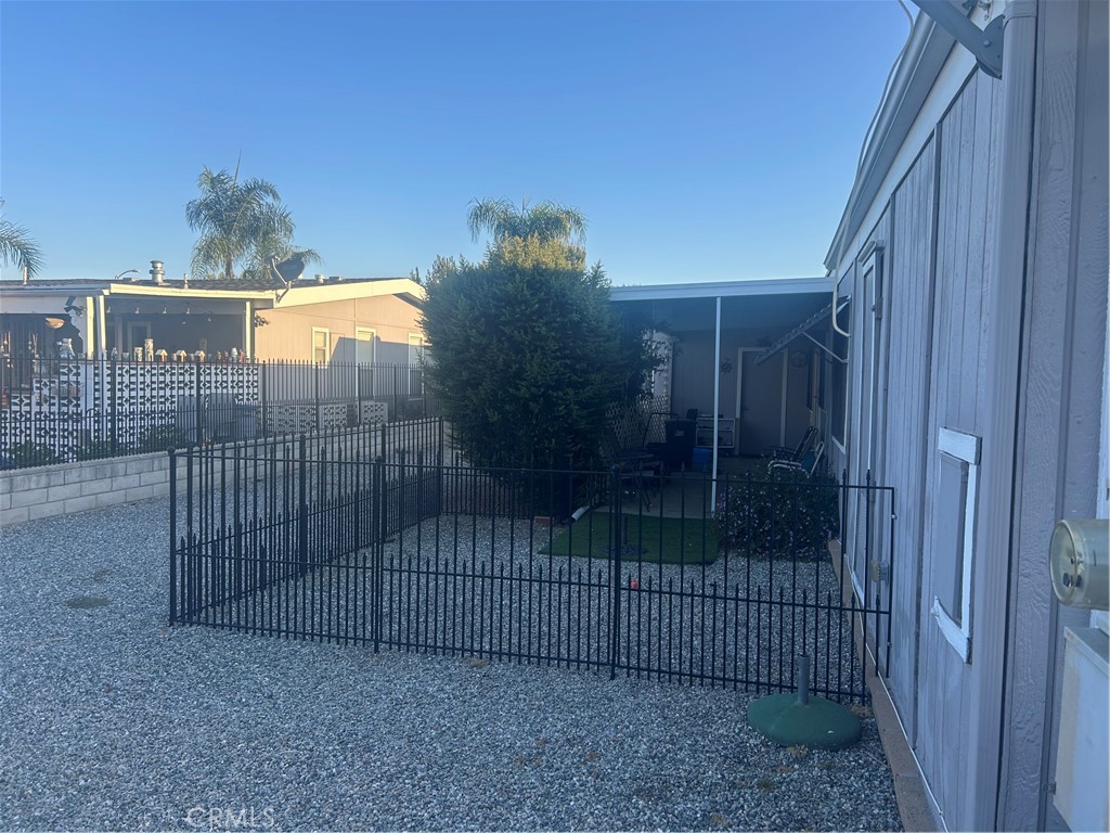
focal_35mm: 26
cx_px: 555
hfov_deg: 67.3
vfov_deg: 53.1
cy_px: 416
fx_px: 834
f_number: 1.5
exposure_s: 1/1058
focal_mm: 5.7
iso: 50
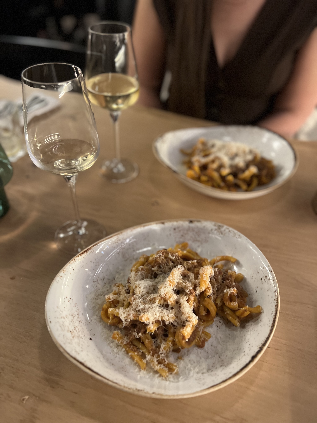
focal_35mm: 26
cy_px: 212
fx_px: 317
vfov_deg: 67.3
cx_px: 158
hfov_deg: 53.1
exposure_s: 1/38
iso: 500
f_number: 1.5
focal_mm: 5.7
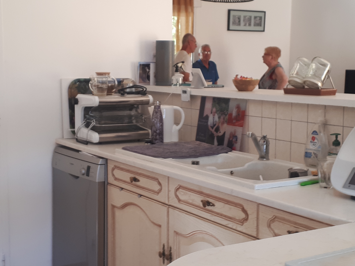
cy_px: 136
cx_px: 175
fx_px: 585
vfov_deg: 25.7
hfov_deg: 33.8
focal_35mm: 57
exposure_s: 1/40
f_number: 1.9
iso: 40
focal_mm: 3.6
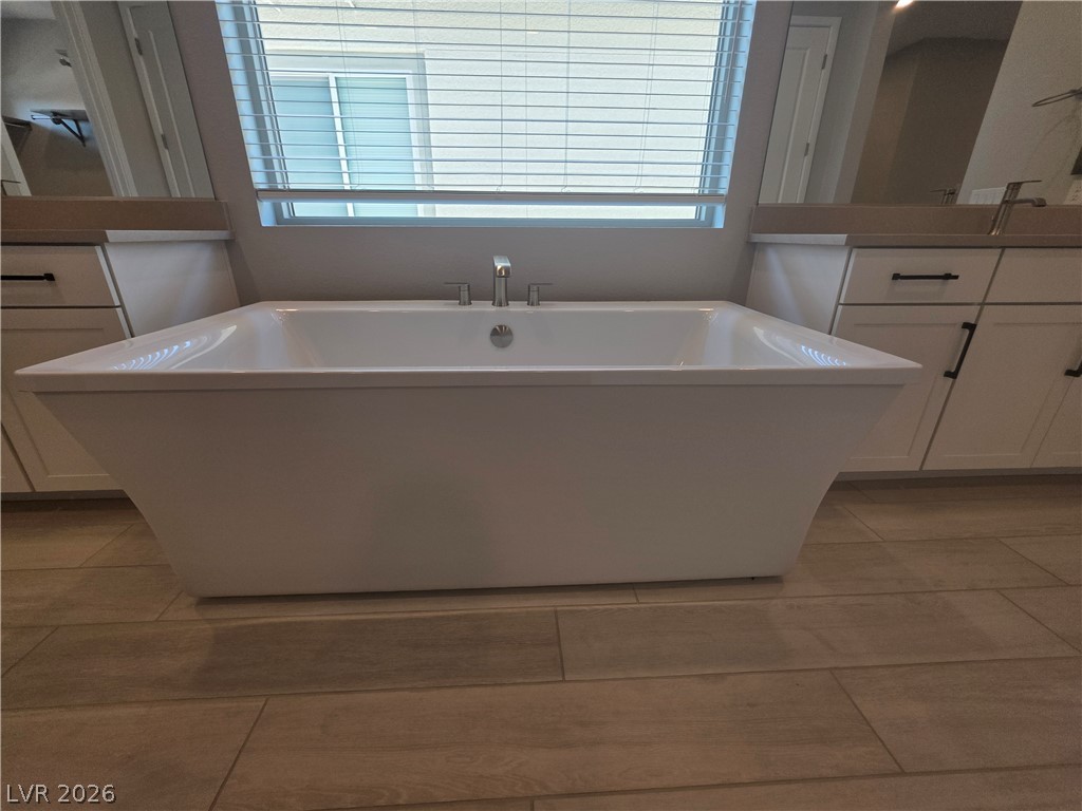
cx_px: 541
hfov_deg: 106.2
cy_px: 406
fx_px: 406
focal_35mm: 13
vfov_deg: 89.9
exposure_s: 1/120
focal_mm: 2.2
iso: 64
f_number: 1.9
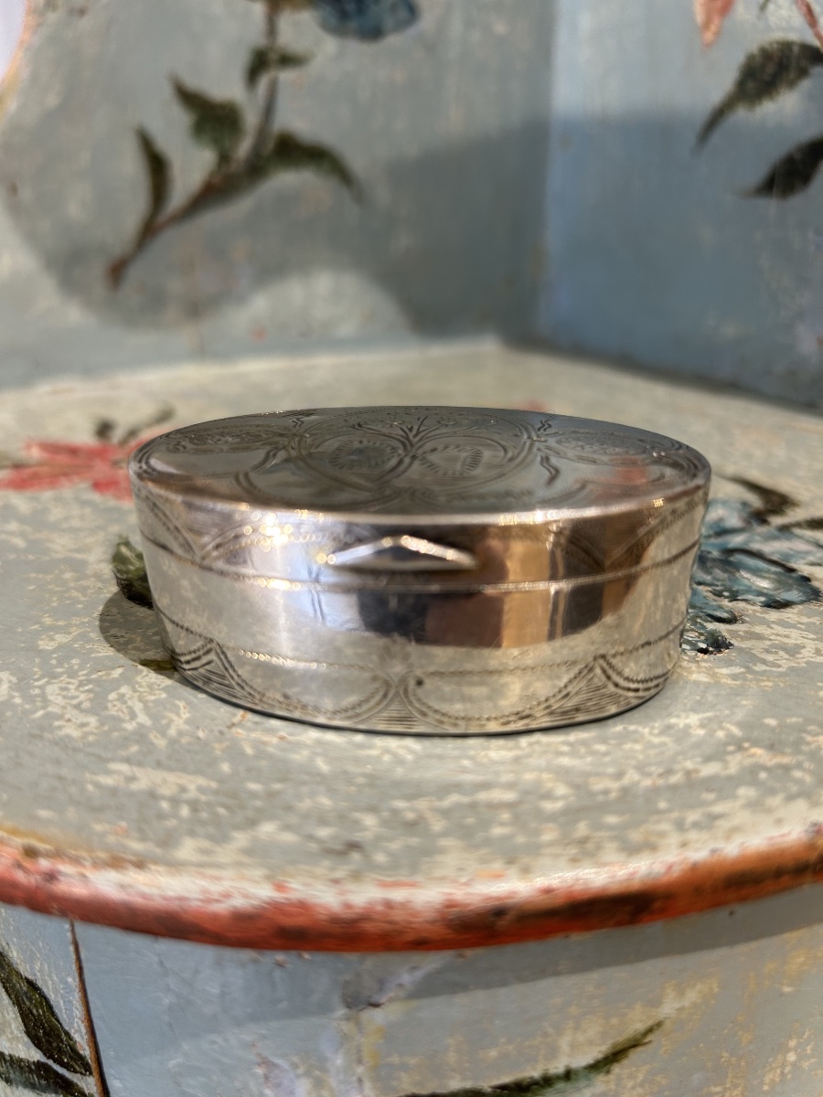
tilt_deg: -22.4
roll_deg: +0.8
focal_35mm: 26
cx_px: 412
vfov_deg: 67.3
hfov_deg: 53.1
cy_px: 548
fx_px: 824
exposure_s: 1/50
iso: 64
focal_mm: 5.7
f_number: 1.5
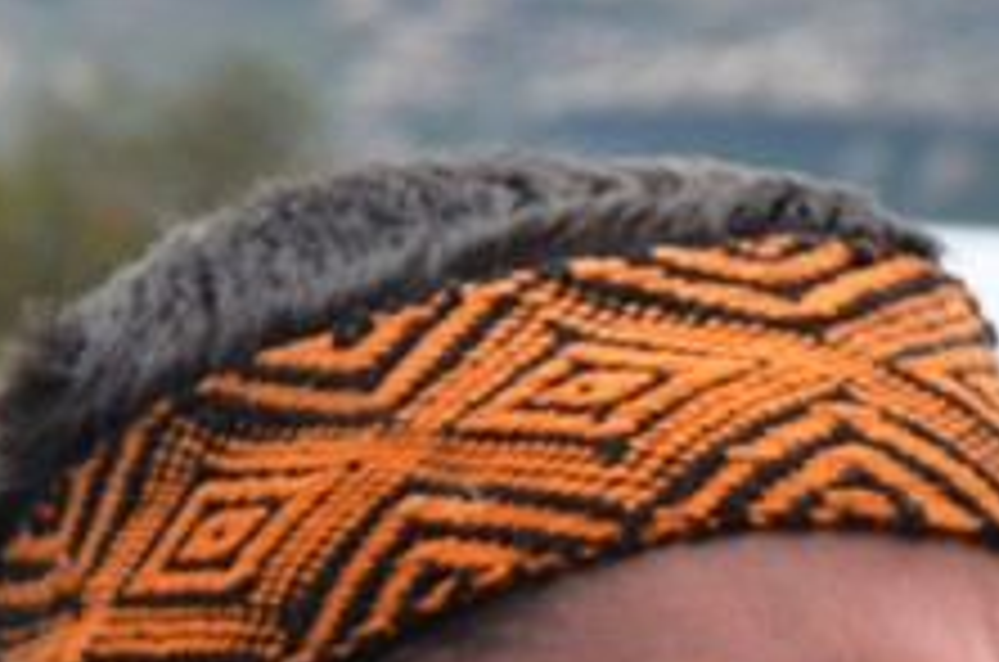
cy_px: 869
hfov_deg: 6.1
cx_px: 1737
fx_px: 9193
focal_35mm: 332
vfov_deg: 4.1
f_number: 8
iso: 140
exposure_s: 1/250
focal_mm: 48
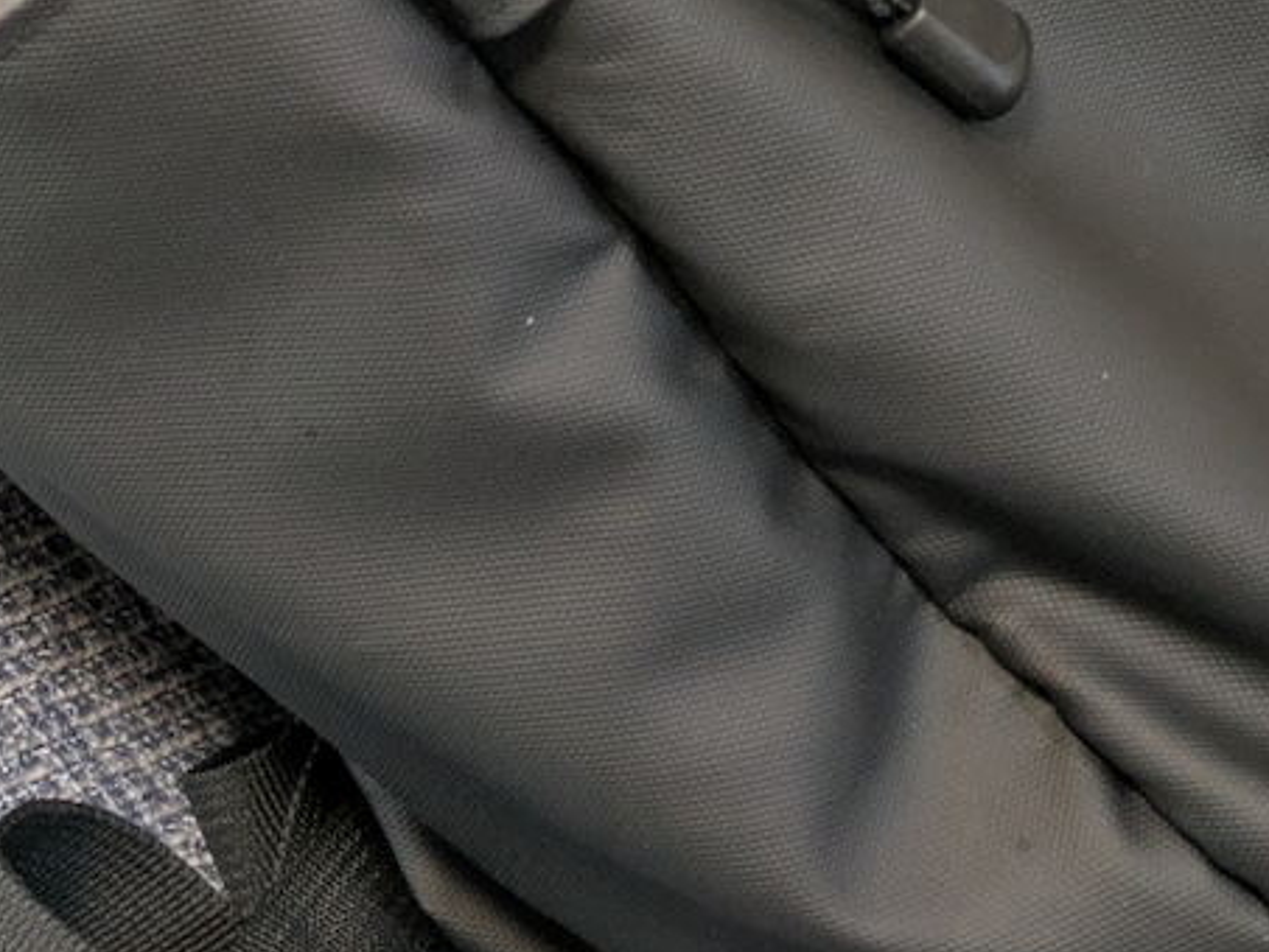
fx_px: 4950
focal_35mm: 135
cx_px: 451
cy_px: 49
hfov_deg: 14.6
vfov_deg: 10.9
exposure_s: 1/25
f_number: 1.89
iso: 185
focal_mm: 5.43
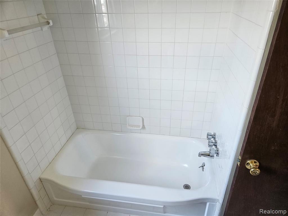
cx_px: 144
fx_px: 191
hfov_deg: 73.9
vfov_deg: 58.9
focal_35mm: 23
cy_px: 108
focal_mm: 5.4
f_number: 1.8
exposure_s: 1/120
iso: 200
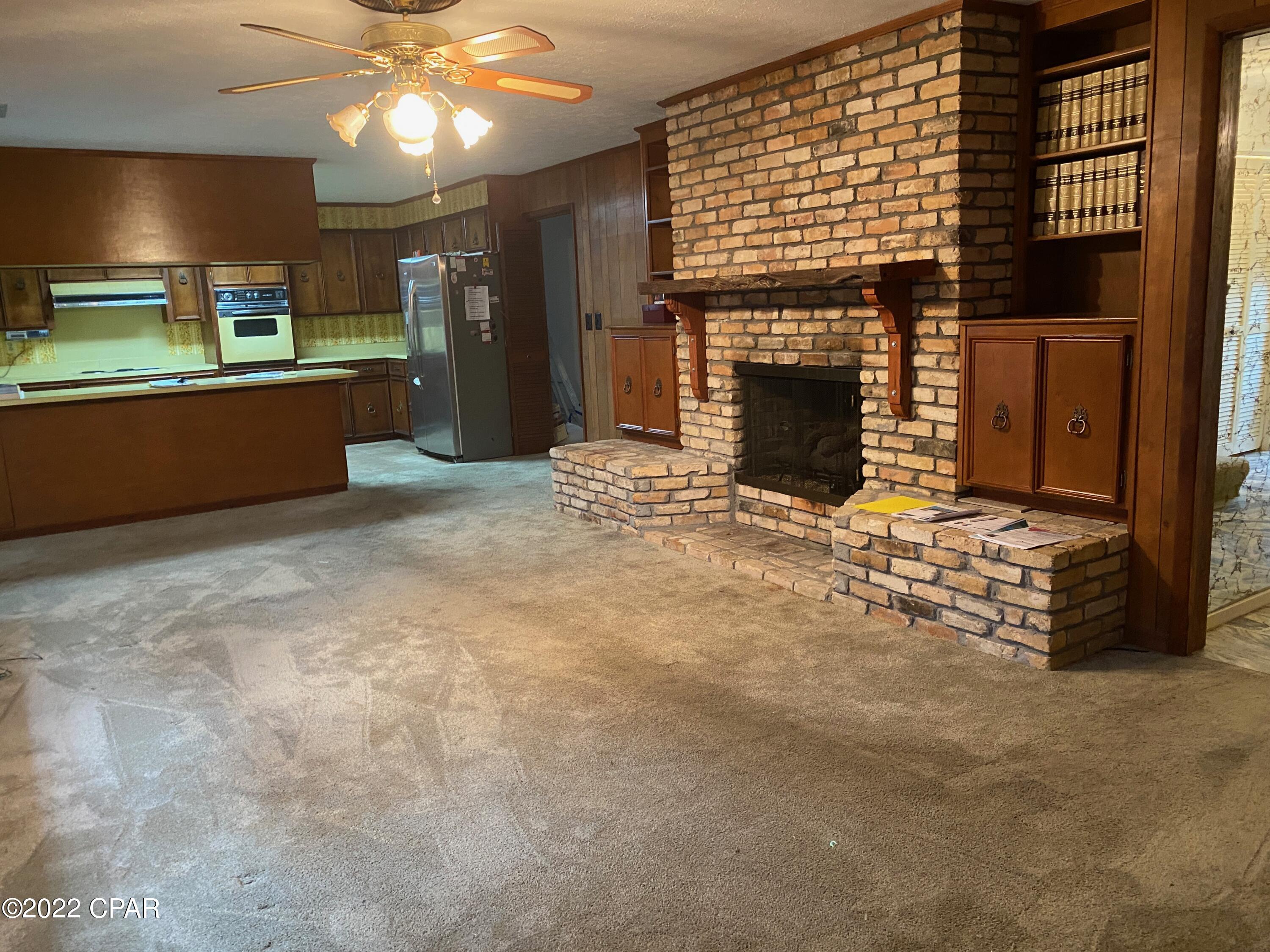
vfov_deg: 53.1
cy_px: 476
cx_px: 635
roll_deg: +2.4
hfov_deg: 67.3
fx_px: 954
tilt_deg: -9.5
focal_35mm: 26
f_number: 1.8
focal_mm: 4.25
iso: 500
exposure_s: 1/40
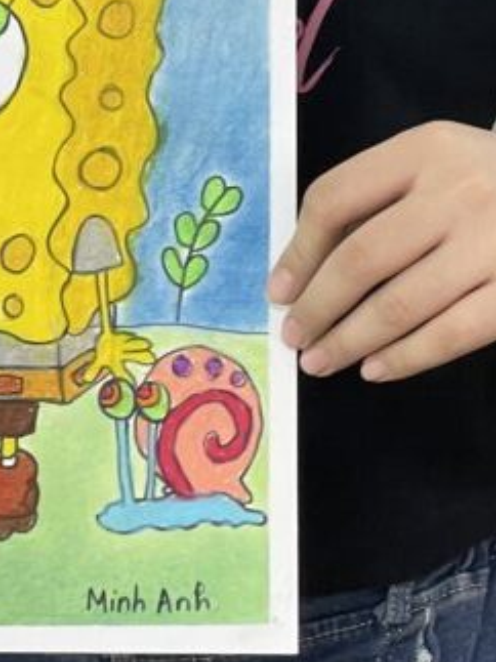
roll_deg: -0.6
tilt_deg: -10.0
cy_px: -248
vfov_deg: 11.9
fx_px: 3078
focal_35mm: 161
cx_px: 125
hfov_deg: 9.2
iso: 125
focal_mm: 6
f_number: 2
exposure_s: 1/50
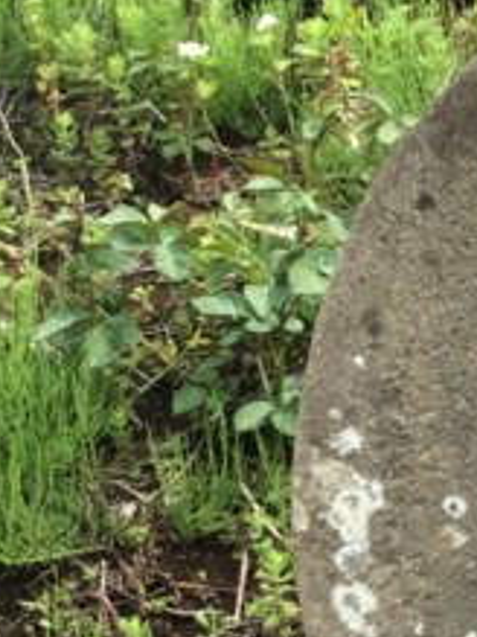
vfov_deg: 16.6
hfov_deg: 12.2
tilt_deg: -10.6
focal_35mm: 117
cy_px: 553
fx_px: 2152
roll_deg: +3.0
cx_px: 637
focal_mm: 3.3
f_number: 2.4
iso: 32
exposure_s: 1/327
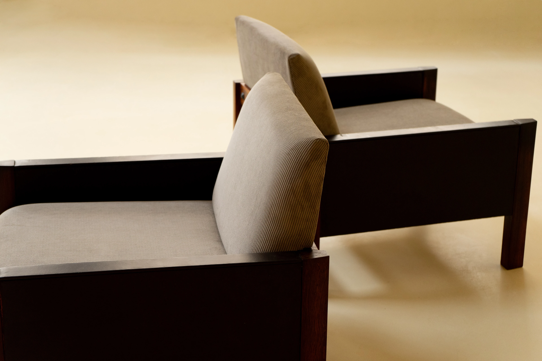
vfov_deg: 19.5
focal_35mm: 70
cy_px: 180
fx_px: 1054
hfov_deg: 28.8
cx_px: 271
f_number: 6.3
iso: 1000
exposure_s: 1/160
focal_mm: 70
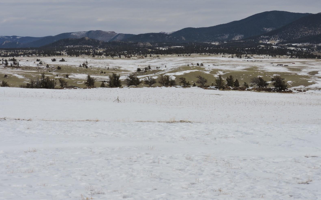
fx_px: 796
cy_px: 87
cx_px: 159
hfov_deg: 22.8
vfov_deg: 14.4
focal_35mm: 91
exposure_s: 1/1250
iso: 100
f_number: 4
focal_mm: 15.2
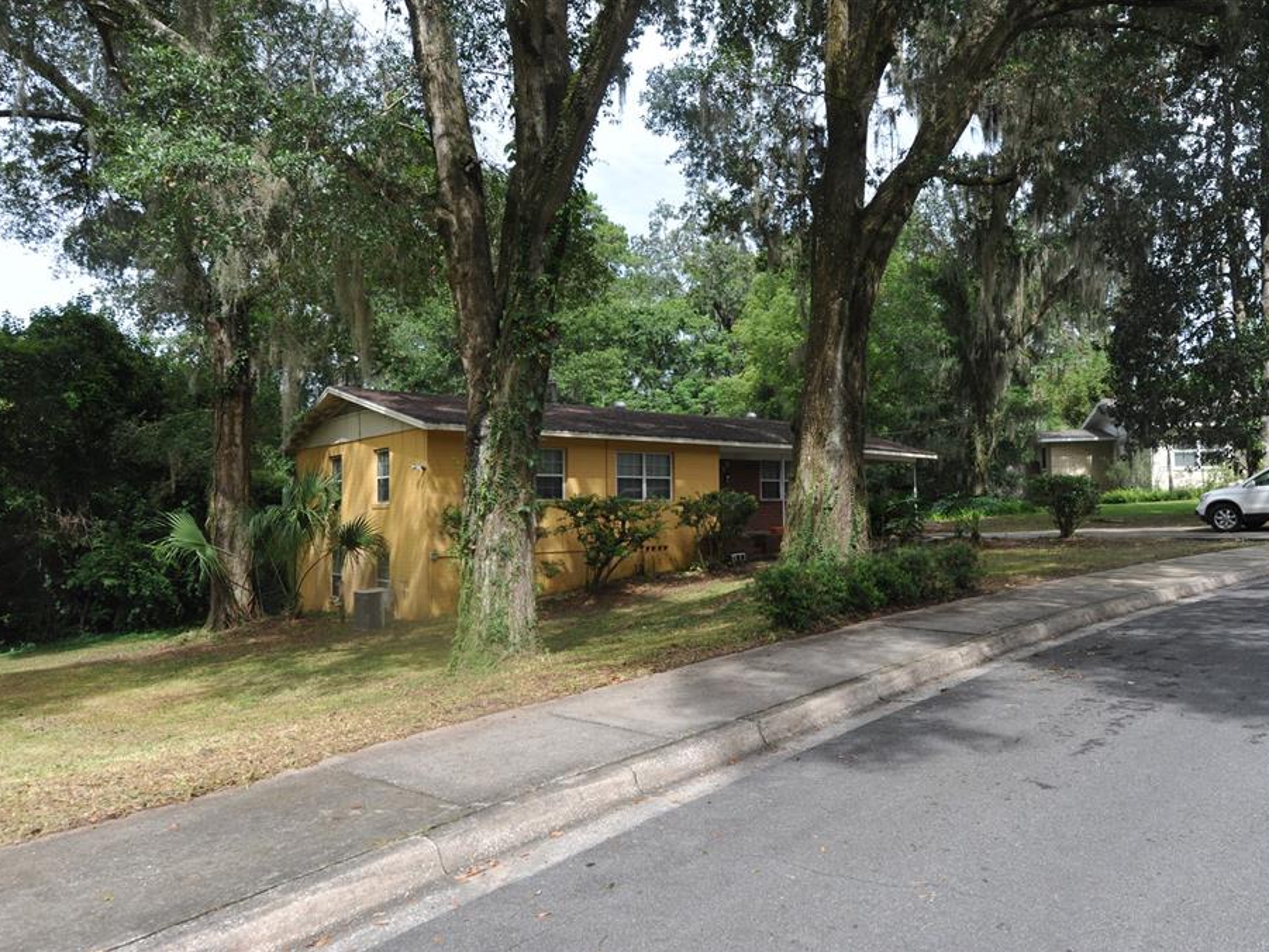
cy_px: 476
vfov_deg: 56.8
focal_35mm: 24
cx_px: 699
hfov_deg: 71.4
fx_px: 880
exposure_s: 1/160
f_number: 9
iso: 200
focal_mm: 22
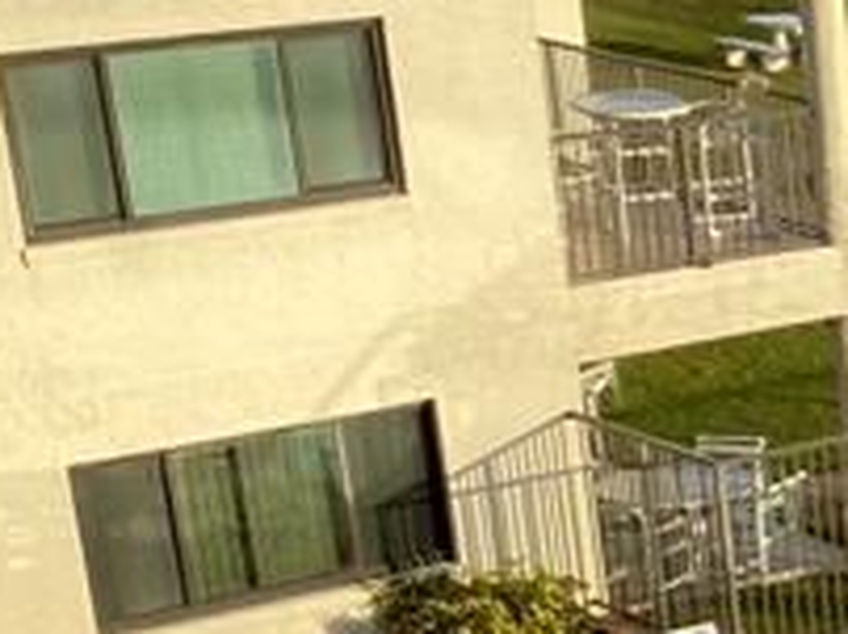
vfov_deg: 11.1
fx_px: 3230
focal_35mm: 132
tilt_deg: -18.6
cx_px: 2091
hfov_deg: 11.9
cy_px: 672
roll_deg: -0.7
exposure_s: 1/1504
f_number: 1.8
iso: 32
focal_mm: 4.25
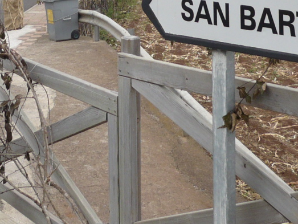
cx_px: 117
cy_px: -100
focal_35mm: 107
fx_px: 922
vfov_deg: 13.2
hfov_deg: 18.3
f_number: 2.8
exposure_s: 1/640
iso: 100
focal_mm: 5.8
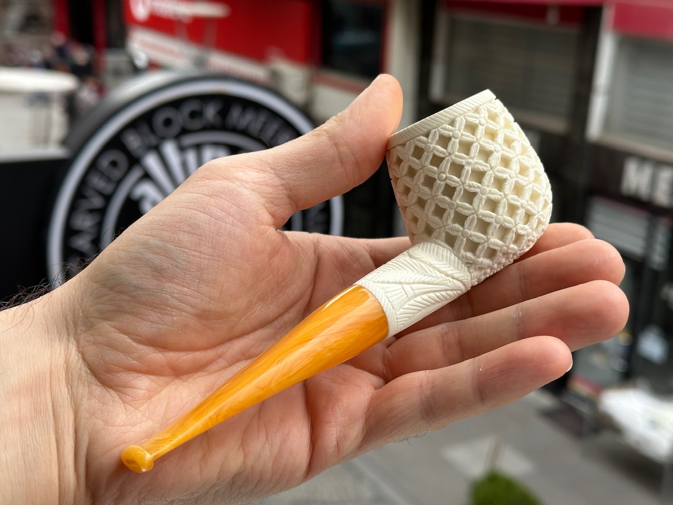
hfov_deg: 39.7
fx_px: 933
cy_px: 252
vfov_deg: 30.3
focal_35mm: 48
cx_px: 336
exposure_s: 1/858
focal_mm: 6.86
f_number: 1.78
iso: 64
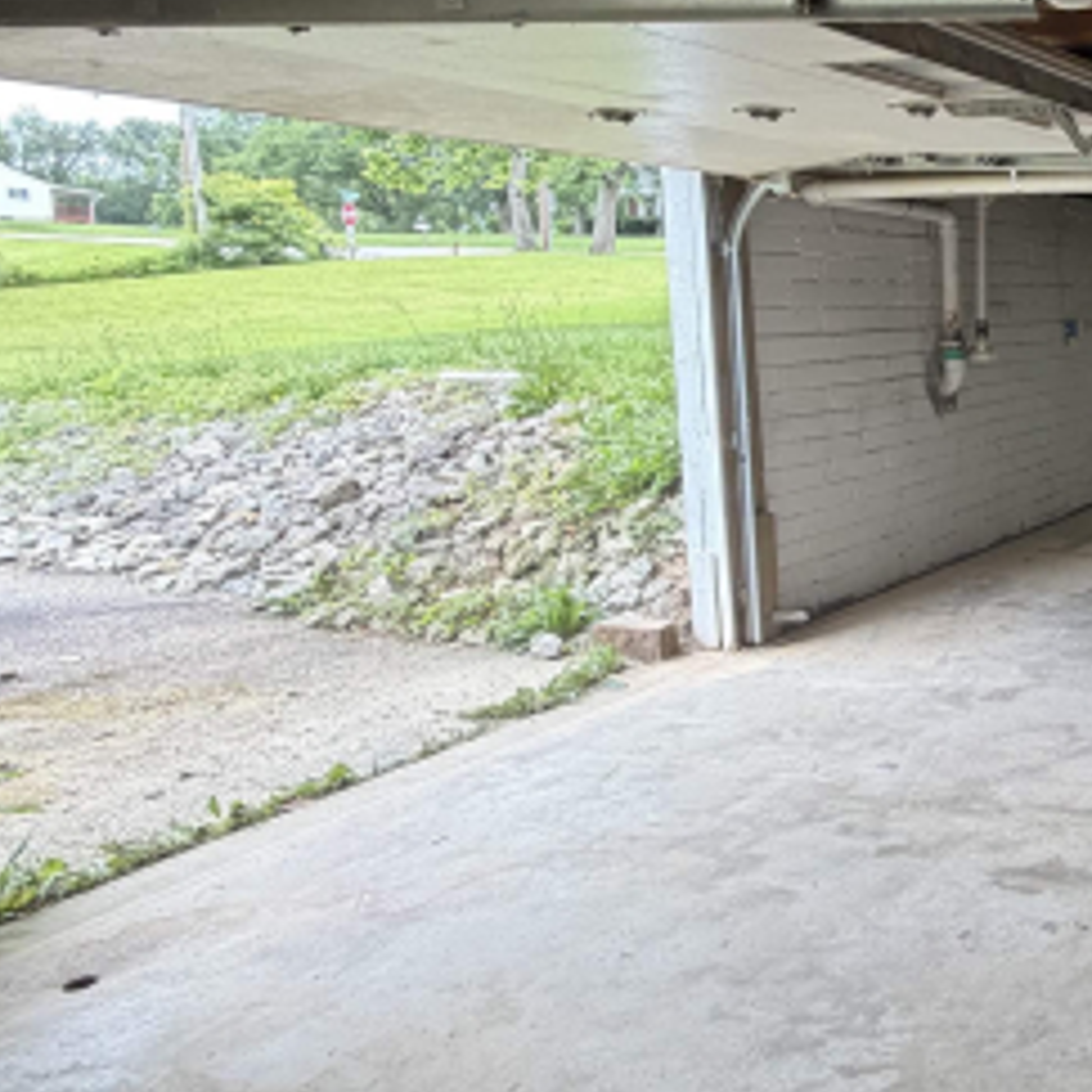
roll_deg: -1.3
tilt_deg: -7.3
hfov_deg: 36.6
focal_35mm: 34
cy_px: 422
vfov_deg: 48.1
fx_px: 1213
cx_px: 1328
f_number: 2.2
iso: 125
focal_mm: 2.22
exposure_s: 1/120
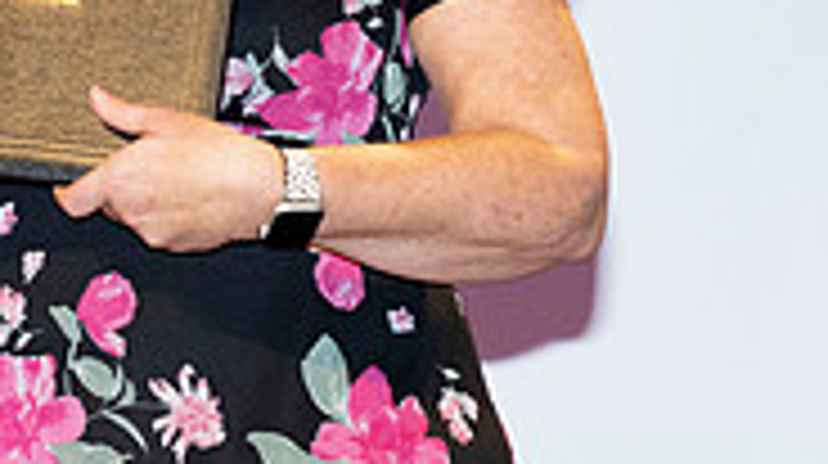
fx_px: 10768
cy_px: -151
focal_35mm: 491
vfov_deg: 2.5
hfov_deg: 4.4
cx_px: -439
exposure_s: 1/100
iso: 1000
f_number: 5.6
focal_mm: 120
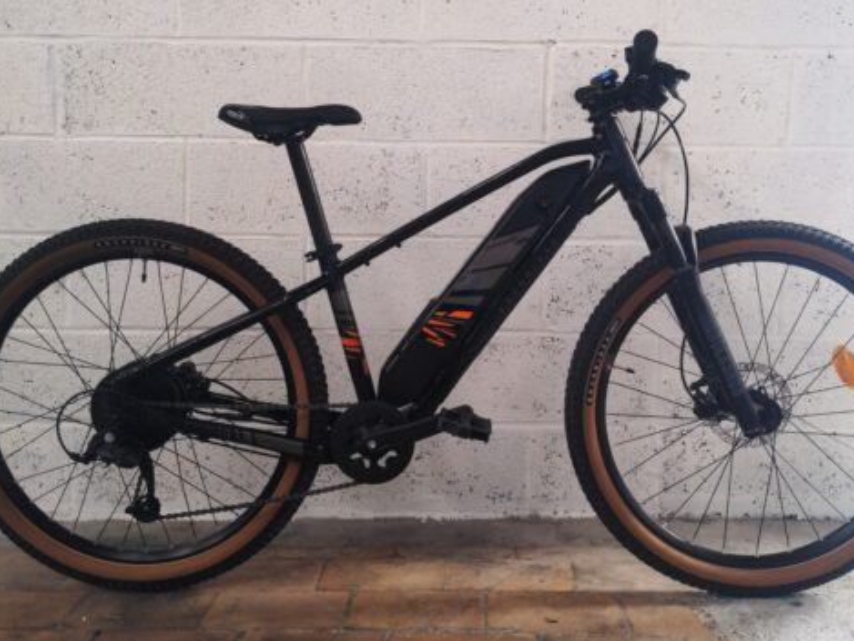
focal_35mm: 32
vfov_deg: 44.0
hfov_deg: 56.8
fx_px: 790
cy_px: 264
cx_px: 452
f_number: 1.73
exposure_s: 1/24
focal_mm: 4.38
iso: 57
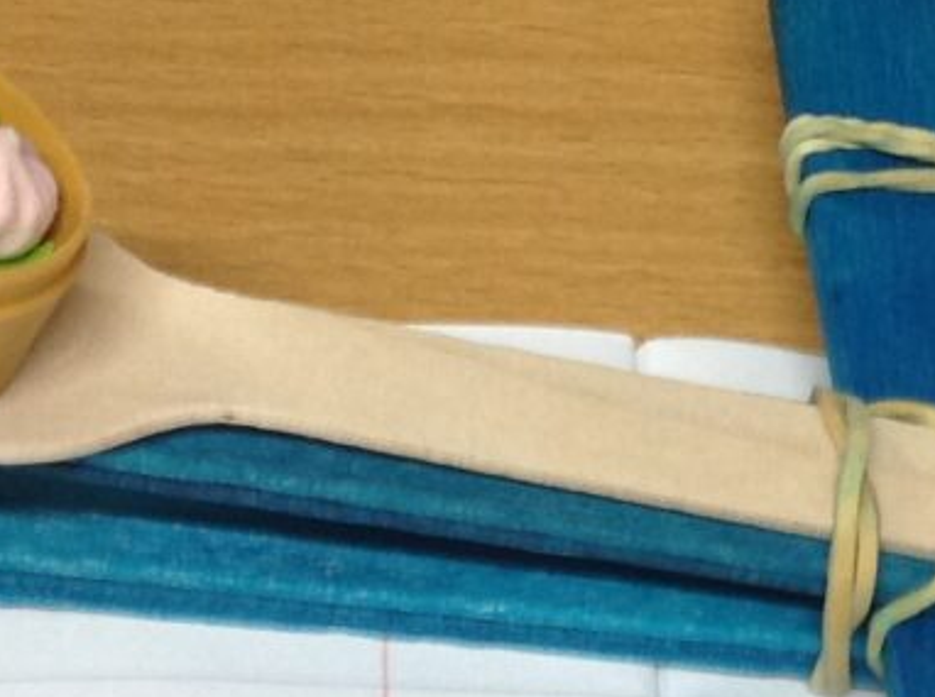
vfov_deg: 9.9
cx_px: 361
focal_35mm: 149
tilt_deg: -45.3
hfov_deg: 13.3
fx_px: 4017
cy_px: 454
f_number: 2.4
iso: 125
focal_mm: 4.28
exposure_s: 1/15
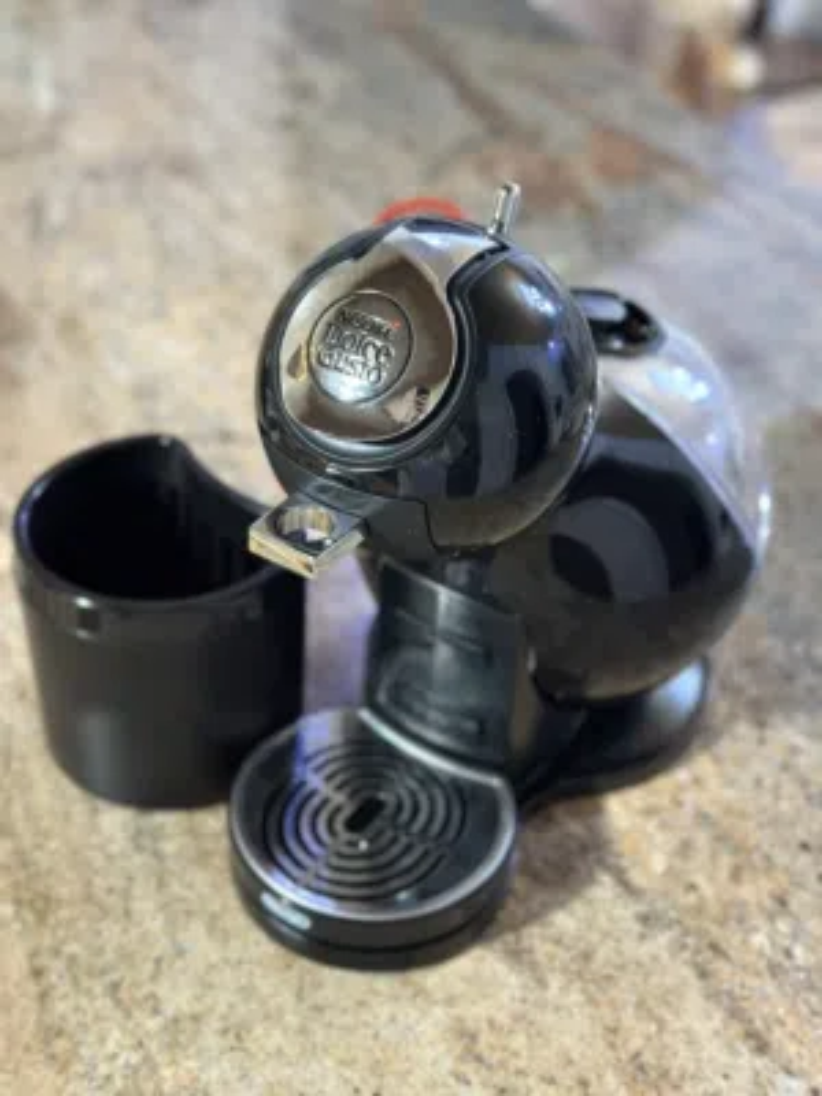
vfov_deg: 39.7
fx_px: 1520
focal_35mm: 48
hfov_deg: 30.3
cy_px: 548
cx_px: 411
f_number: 1.78
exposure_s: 1/25
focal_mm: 6.86
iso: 640
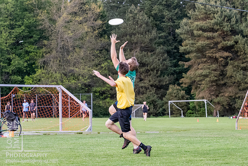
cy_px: 92
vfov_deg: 7.7
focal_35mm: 179
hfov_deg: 11.5
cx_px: 124
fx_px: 1234
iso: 4000
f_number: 5.6
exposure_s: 1/1000
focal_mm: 85
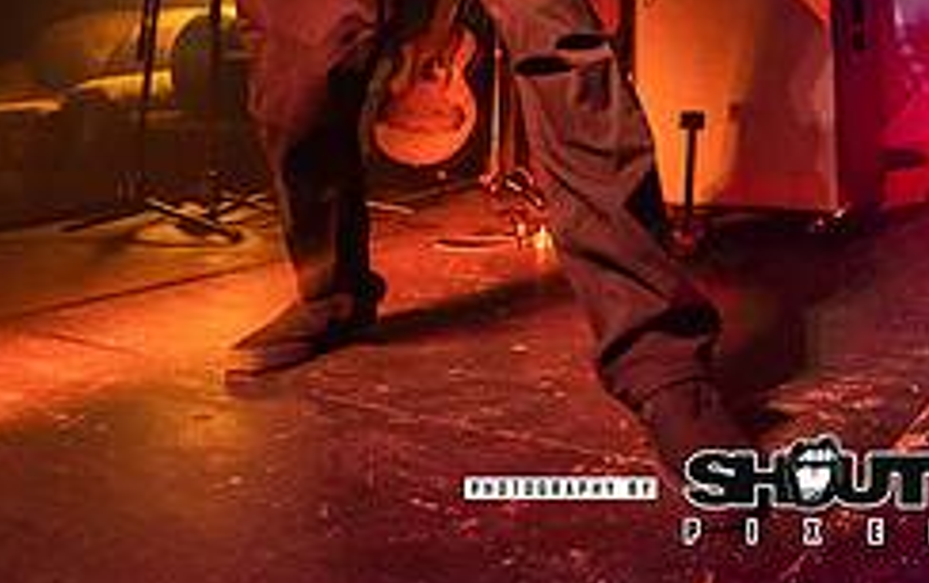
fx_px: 988
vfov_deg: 27.9
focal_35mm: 39
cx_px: 694
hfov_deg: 48.5
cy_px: -151
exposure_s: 1/250
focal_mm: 14
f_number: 2.8
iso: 3200
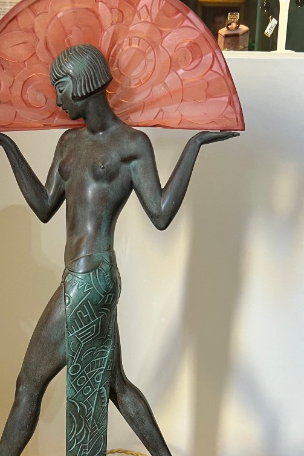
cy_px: 307
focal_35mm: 43
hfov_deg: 30.8
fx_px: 545
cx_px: 88
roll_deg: +0.1
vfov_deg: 44.7
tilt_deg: -12.1
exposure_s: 1/50
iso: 160
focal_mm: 5.7
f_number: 1.5
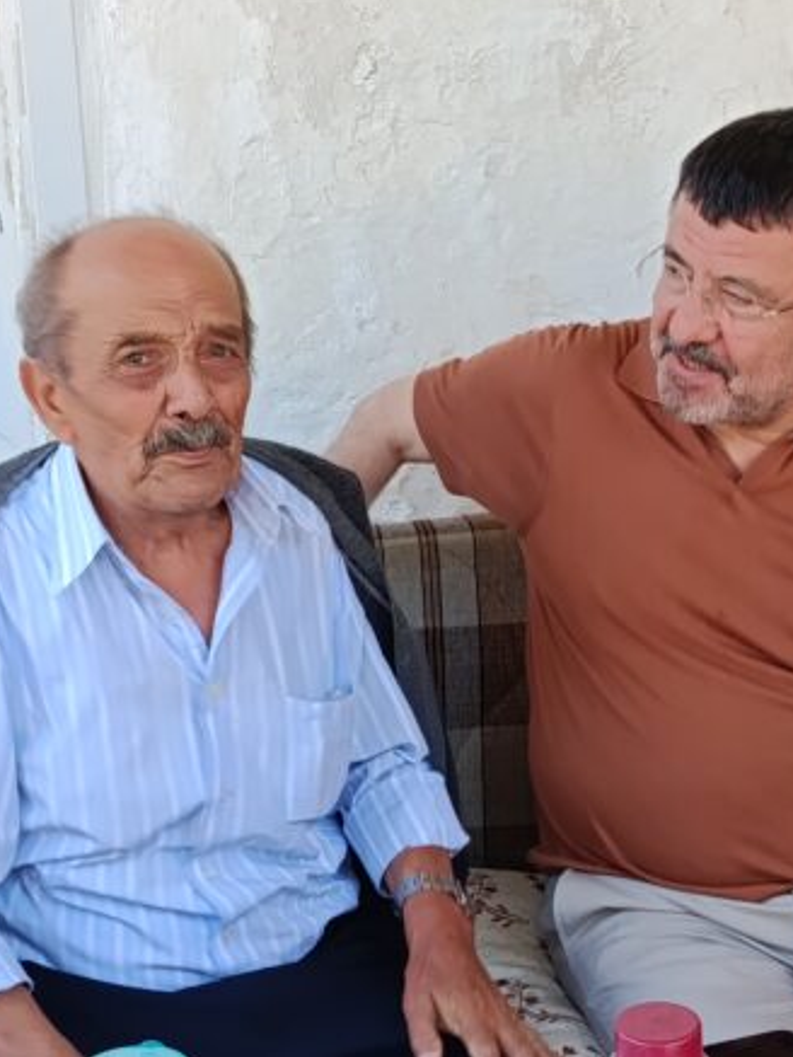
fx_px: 2107
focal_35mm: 69
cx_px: 412
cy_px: 524
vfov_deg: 28.2
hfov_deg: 21.3
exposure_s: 1/100
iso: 128
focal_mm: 5.24
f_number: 1.7
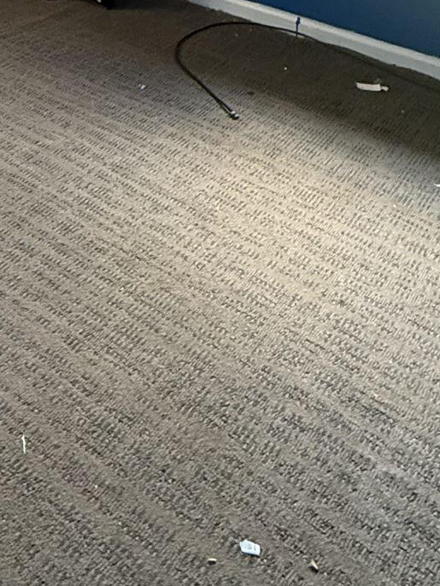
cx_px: 21
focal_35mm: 47
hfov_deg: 29.3
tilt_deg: -7.1
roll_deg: -1.7
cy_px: -201
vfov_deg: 30.5
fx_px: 796
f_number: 2.2
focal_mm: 2.22
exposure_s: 1/60
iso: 500
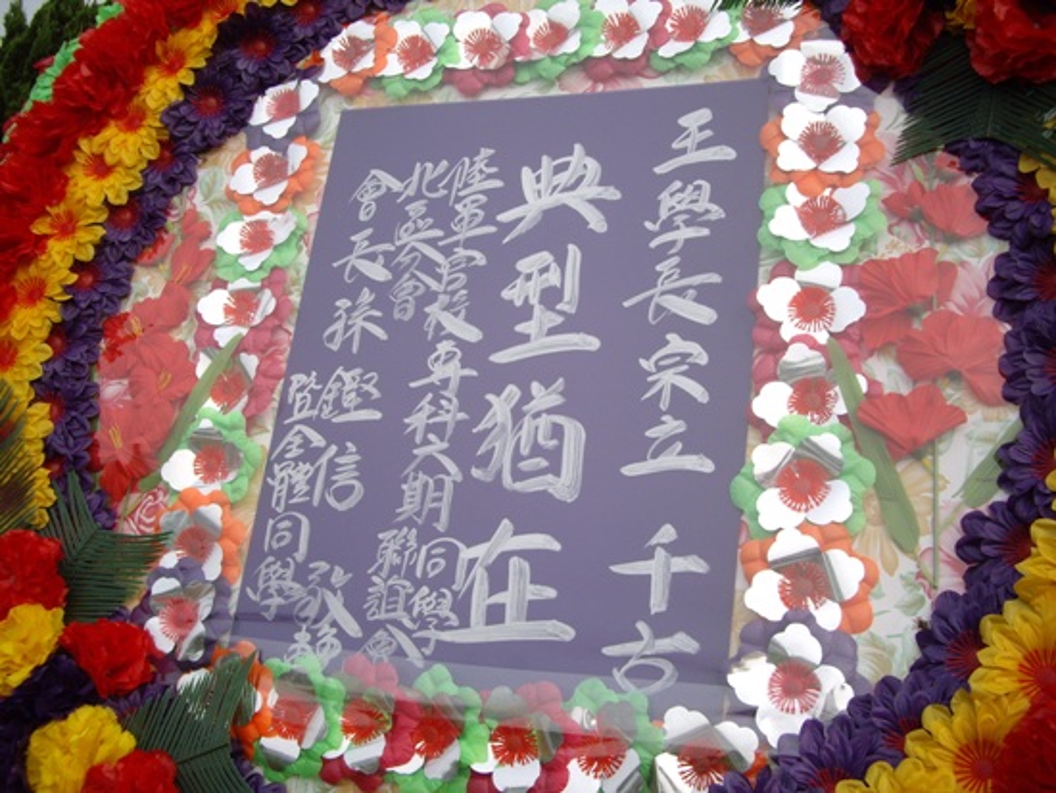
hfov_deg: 49.0
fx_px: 1160
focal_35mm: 38
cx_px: 528
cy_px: 396
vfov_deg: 37.7
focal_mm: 7.9
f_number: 2.8
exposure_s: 1/640
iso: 64
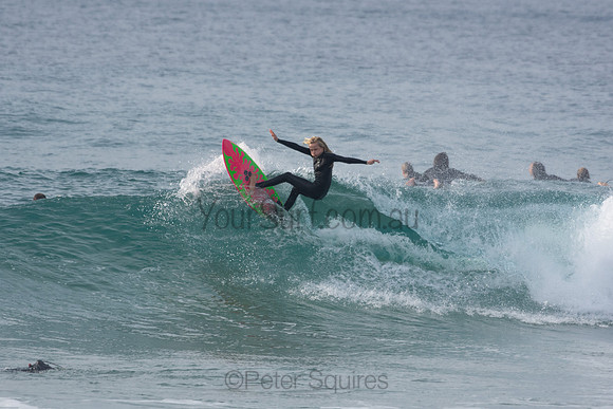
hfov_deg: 4.3
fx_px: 8175
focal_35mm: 480
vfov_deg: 2.9
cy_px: 204
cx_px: 306
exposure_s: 1/1600
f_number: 5.6
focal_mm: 320
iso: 500
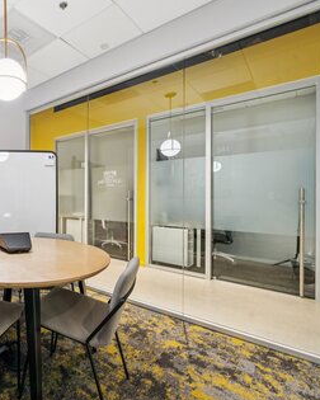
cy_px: 201
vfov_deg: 80.4
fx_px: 237
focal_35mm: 20
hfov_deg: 58.1
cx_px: 30
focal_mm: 14
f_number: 8
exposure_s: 1/2
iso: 160
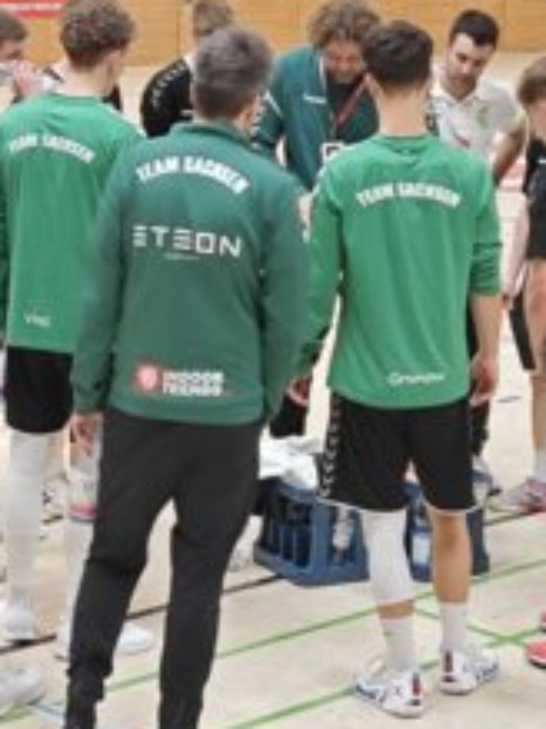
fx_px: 884
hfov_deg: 34.3
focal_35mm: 42
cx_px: 273
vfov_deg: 43.5
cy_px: 190
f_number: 1.8
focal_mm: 5.43
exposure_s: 1/50
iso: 250
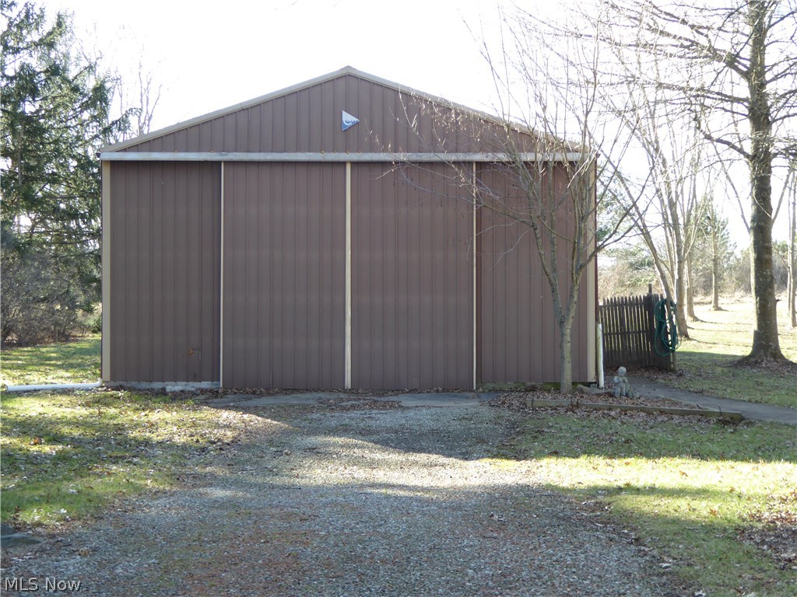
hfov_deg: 36.2
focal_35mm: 53
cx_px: 398
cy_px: 298
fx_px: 1220
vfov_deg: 27.5
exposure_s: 1/60
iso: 100
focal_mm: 9
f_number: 4.1
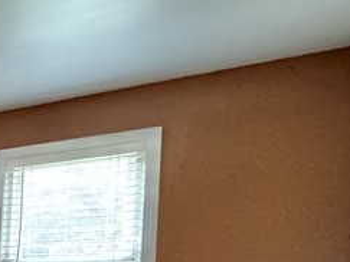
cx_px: -366
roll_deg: -3.4
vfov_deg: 22.6
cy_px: 322
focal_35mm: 59
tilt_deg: -1.2
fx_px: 596
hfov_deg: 18.7
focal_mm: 2.22
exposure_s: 1/60
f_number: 2.2
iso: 640
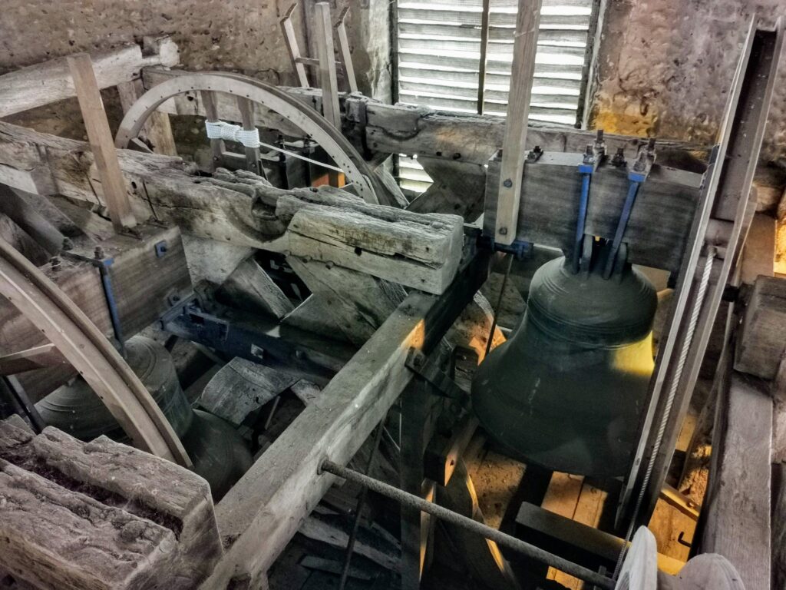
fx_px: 613
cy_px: 295
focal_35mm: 27
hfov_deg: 65.3
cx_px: 393
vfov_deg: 51.4
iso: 800
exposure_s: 1/25
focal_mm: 5.58
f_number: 1.8
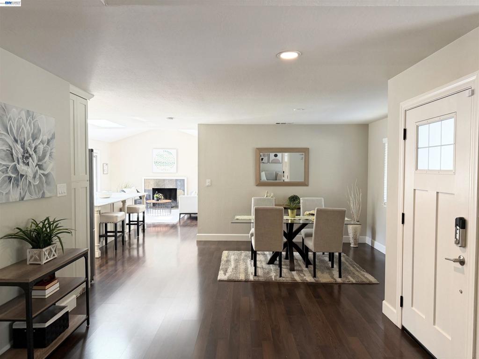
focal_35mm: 24
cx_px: 240
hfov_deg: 71.6
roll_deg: -0.3
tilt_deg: -2.1
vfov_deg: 56.8
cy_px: 180
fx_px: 332
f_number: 1.78
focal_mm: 6.76
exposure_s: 1/120
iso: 200
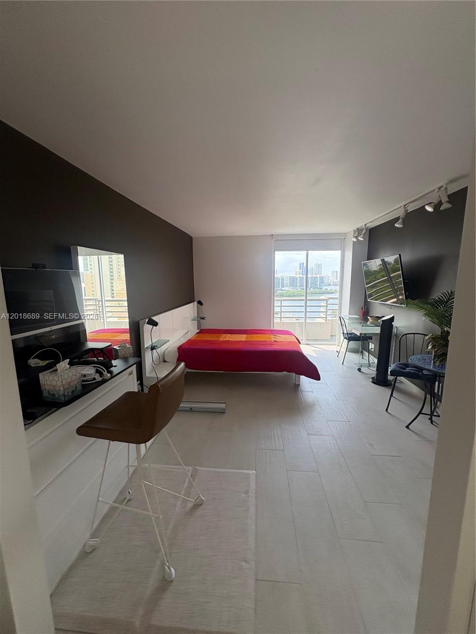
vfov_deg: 102.1
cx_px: 238
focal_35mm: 14
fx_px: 257
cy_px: 317
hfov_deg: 85.7
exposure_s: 1/132
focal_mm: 2.22
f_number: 2.2
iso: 100
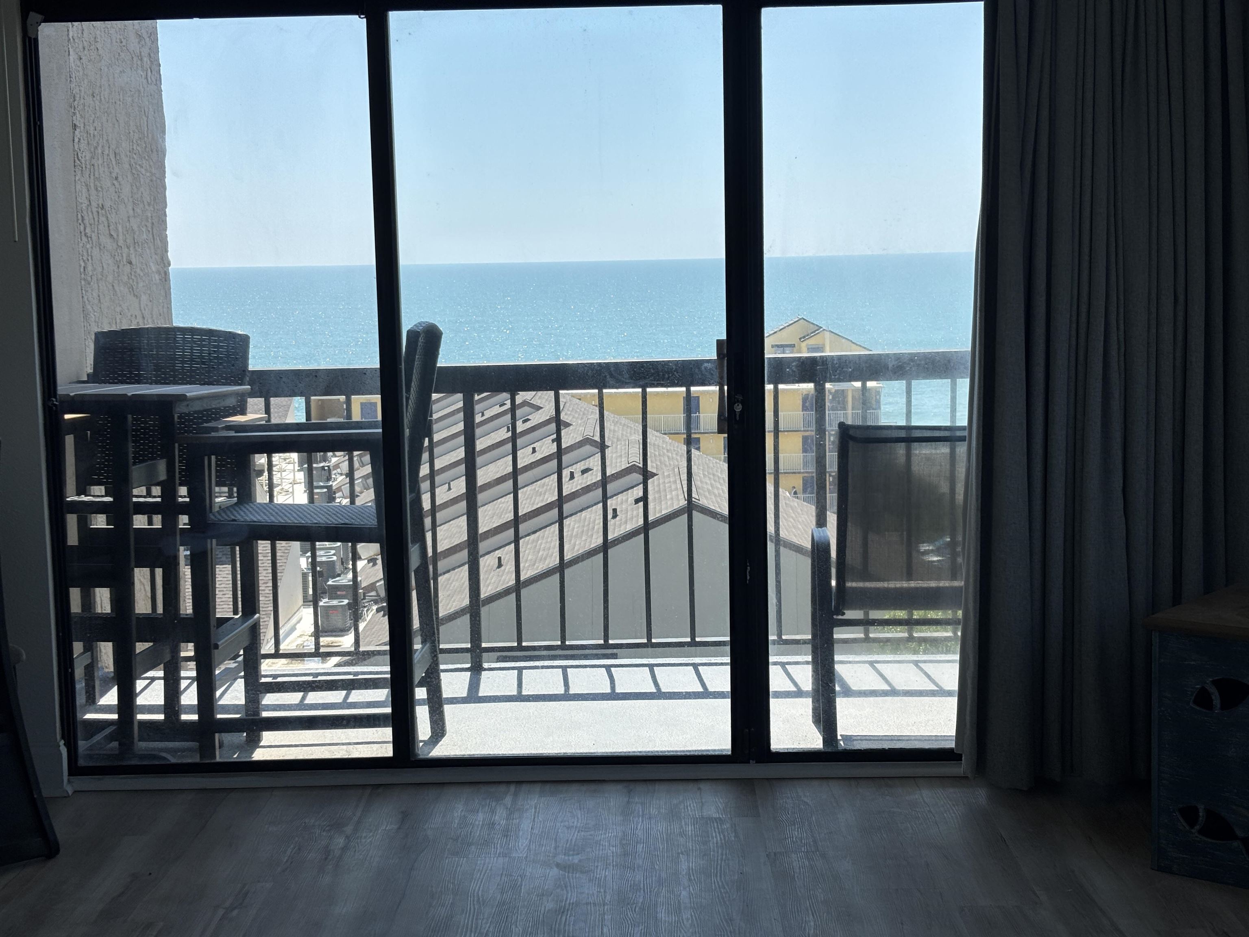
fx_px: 1876
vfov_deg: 28.0
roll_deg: +1.5
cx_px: 624
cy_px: 468
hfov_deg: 36.8
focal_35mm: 52
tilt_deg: -6.9
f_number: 1.6
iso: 32
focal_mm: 5.96
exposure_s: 1/2342
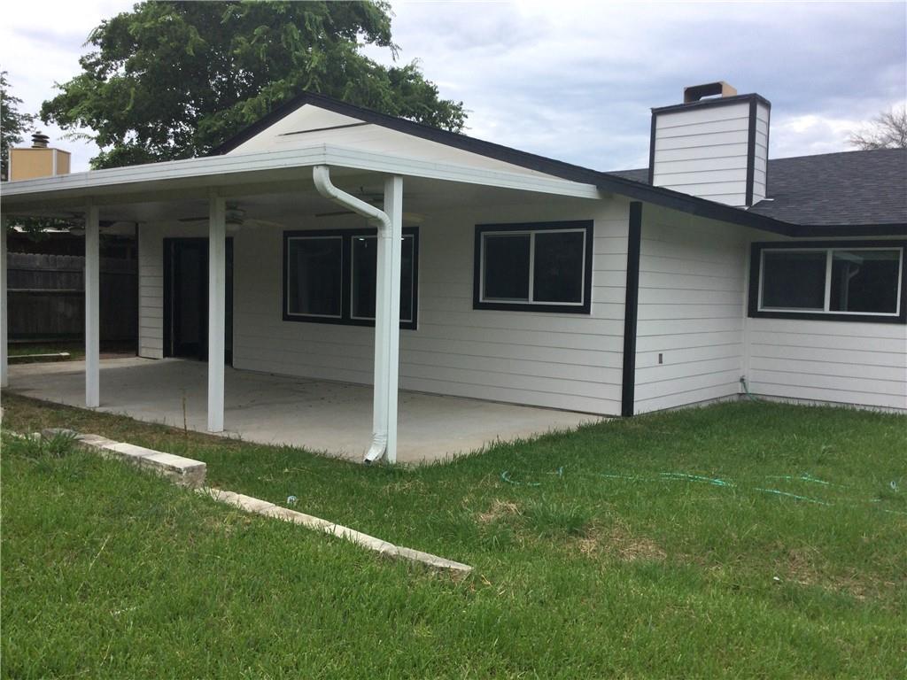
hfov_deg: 58.4
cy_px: 340
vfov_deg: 45.4
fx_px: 812
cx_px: 454
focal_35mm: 31
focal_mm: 3.3
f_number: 2.4
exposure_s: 1/1253
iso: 25
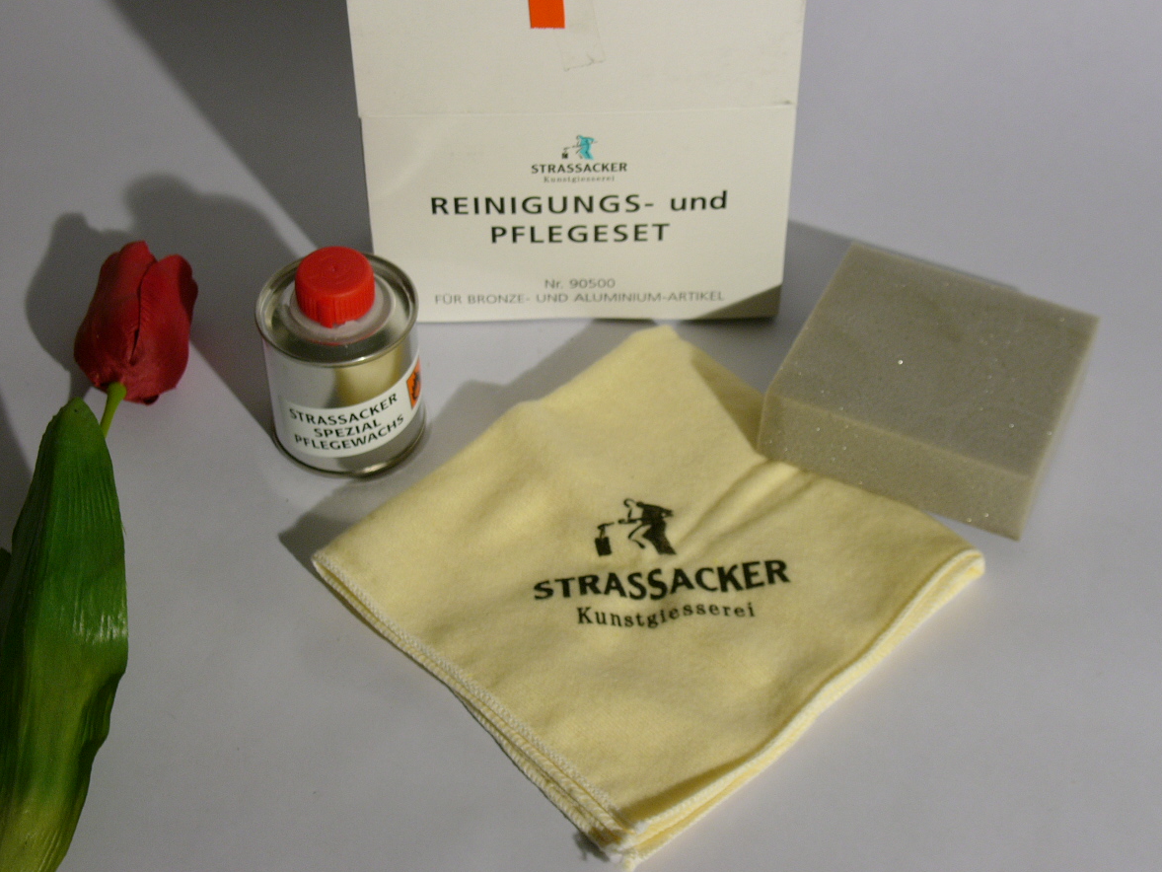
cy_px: 411
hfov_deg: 30.7
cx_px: 624
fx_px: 2115
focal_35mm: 63
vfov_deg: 23.3
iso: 100
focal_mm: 14.7
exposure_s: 1/160
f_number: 4
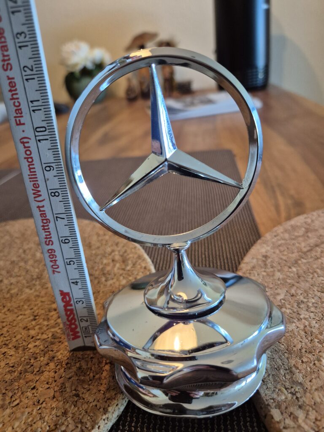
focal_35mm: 23
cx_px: 162
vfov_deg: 73.9
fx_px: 287
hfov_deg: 58.9
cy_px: 216
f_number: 1.8
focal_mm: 5.4
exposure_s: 1/100
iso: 800
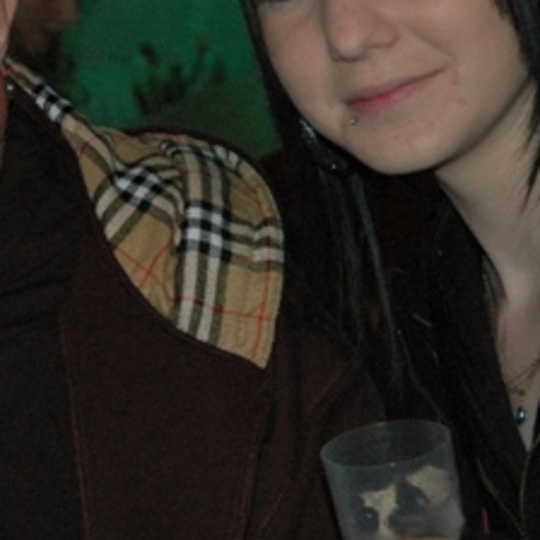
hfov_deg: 9.8
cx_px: -171
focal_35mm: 175
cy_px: 125
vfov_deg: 10.0
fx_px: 3089
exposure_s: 1/60
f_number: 4.5
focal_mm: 48
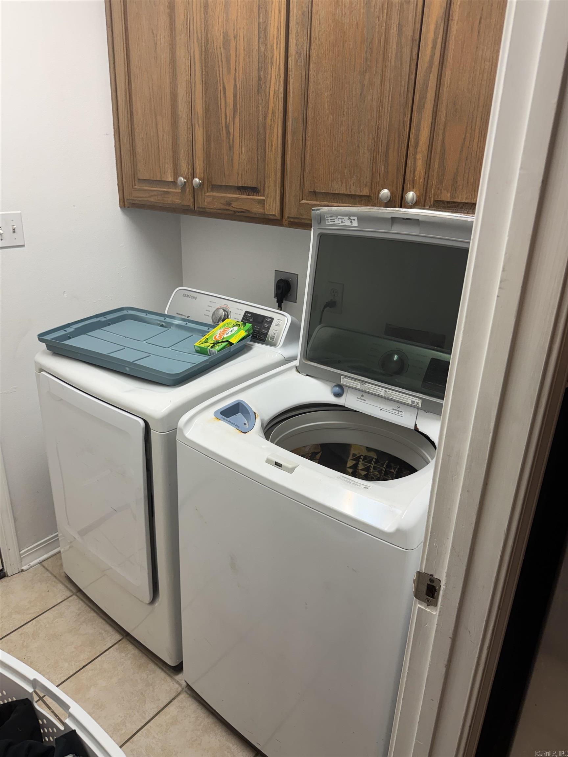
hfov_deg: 56.8
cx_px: 284
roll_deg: -2.2
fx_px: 525
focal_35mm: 24
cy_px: 378
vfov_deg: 71.6
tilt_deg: -22.1
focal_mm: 6.76
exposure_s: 1/60
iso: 100
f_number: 1.78
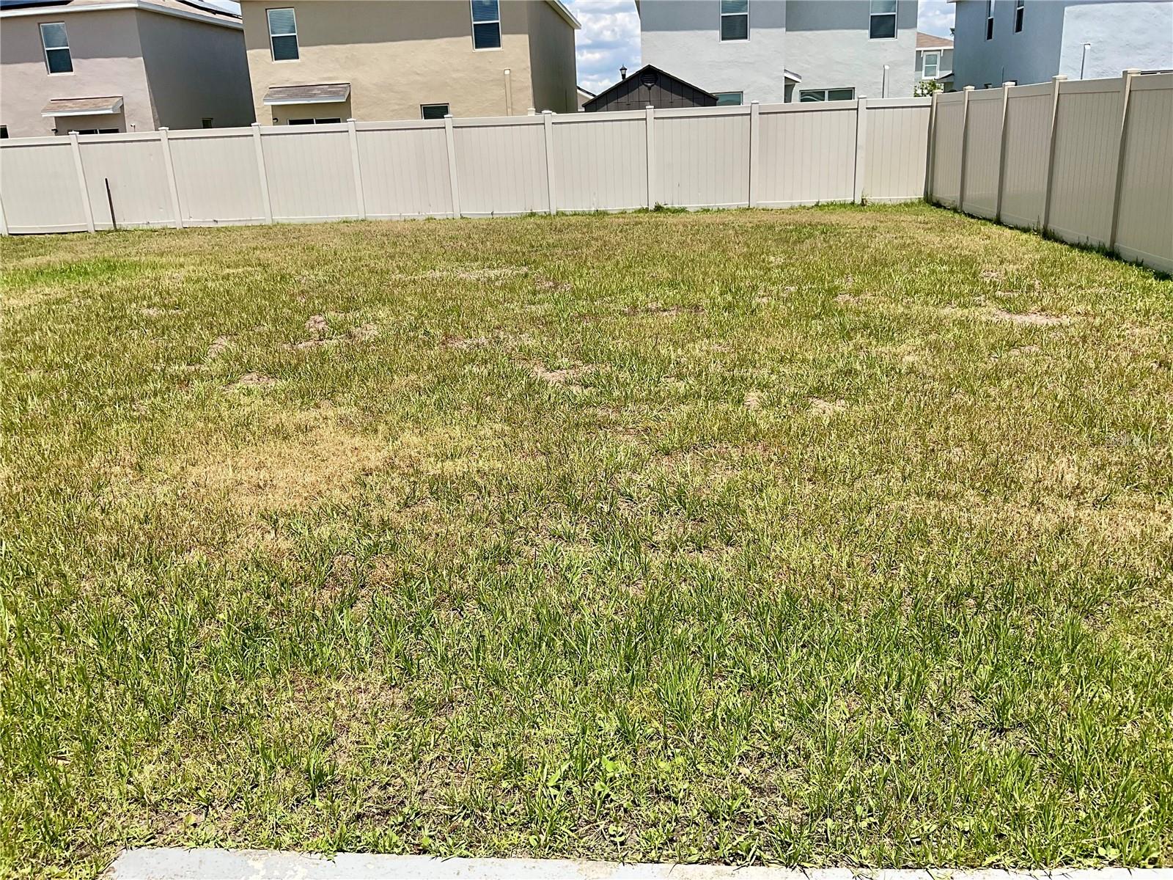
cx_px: 586
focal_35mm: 29
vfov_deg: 48.2
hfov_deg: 61.7
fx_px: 983
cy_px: 440
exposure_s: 1/2141
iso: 16
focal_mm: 3
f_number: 1.8
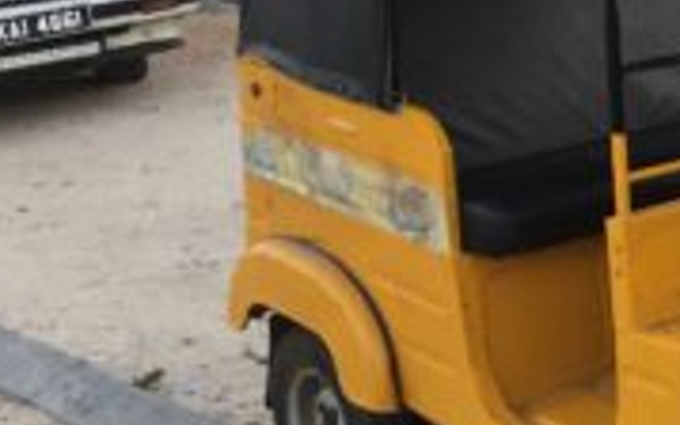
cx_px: 927
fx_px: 1594
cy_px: 135
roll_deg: -1.9
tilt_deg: -11.2
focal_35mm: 86
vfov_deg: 15.2
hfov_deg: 21.4
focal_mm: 4.15
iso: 40
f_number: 2.2
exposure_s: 1/33
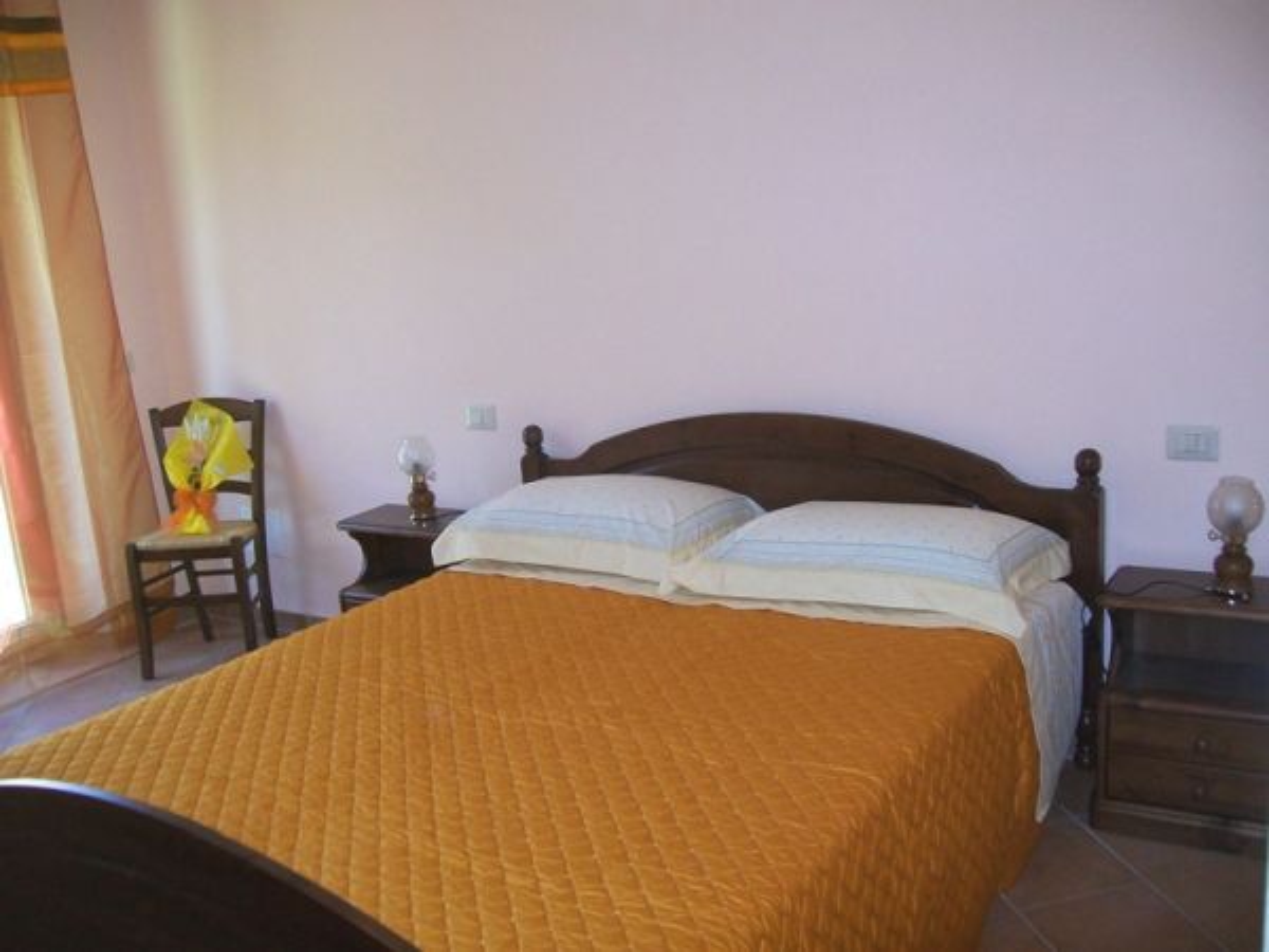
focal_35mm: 34
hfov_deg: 54.0
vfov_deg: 41.8
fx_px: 1246
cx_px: 634
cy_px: 476
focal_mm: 6.1
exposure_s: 1/60
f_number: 2.7
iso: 160
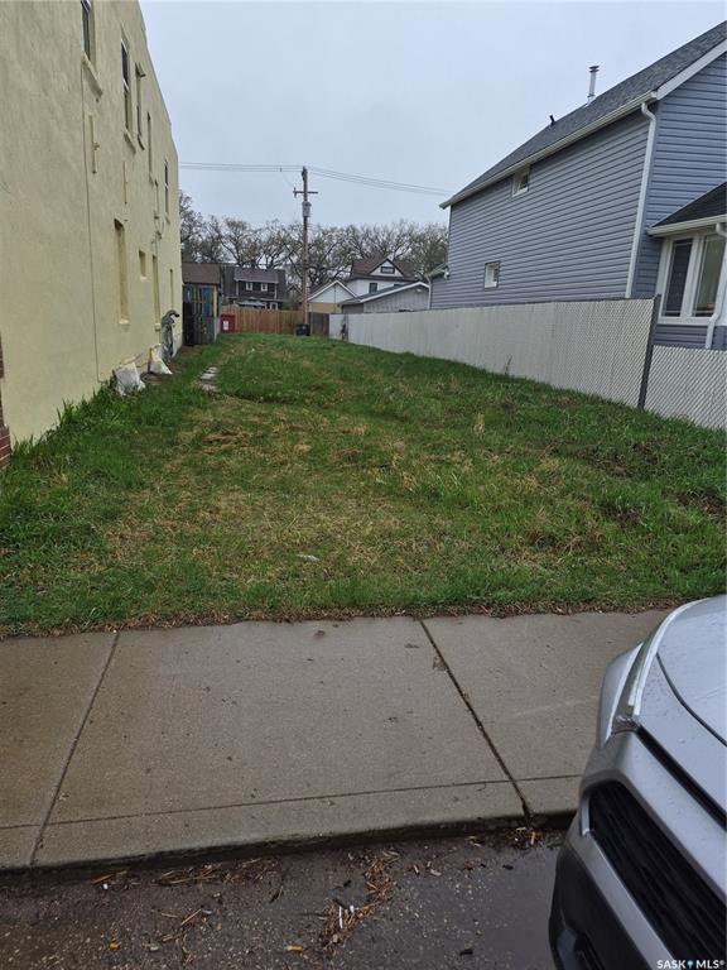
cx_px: 364
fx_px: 644
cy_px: 485
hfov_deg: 58.9
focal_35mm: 23
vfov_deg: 73.9
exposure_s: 1/2432
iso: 80
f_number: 1.8
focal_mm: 5.4
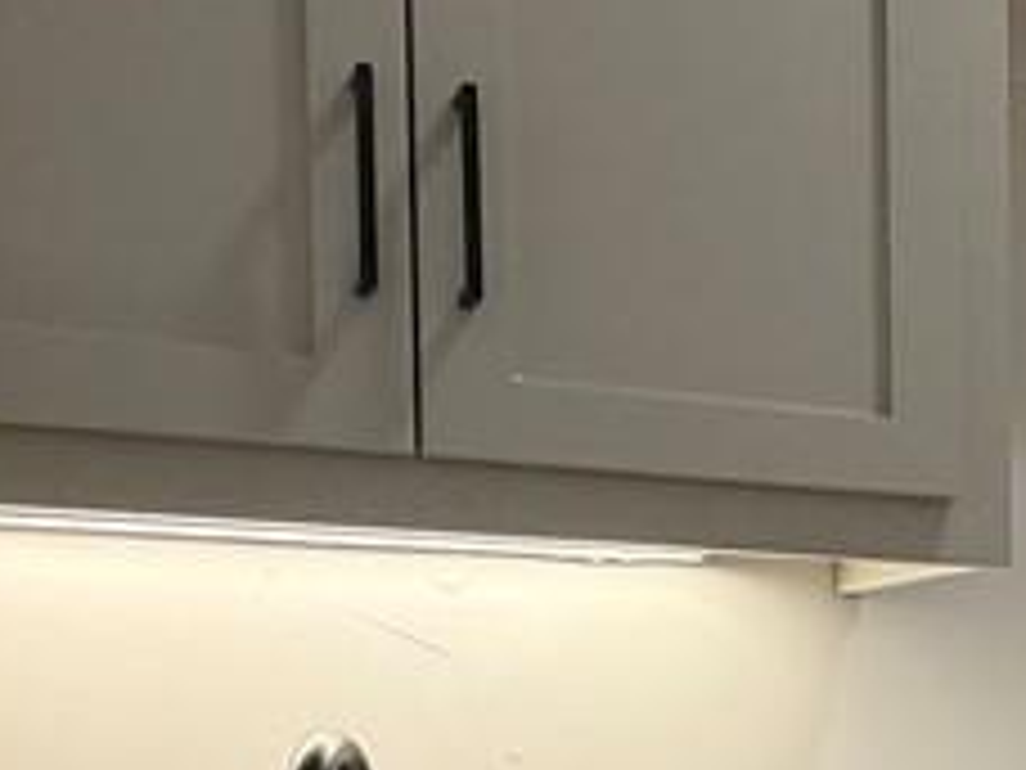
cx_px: 1458
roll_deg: +0.7
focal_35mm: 63
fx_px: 1867
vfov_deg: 22.2
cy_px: 820
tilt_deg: -2.3
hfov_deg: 25.0
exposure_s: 1/120
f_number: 2.2
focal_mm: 2.22
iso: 200
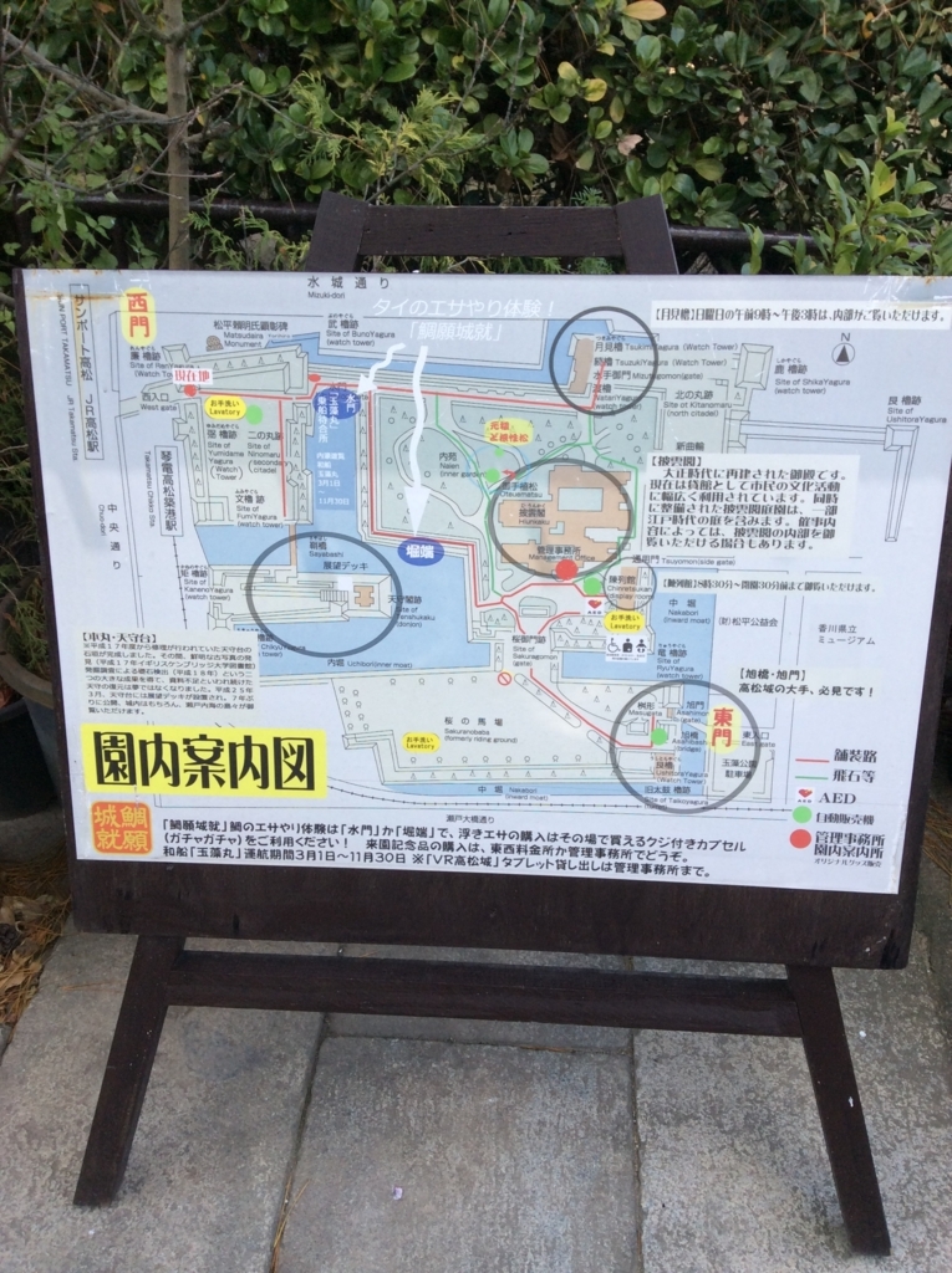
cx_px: 476
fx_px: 1176
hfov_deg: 44.1
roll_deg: -2.3
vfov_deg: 56.9
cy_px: 636
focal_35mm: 32
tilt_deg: -36.5
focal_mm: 3.3
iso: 32
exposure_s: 1/156
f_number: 2.4
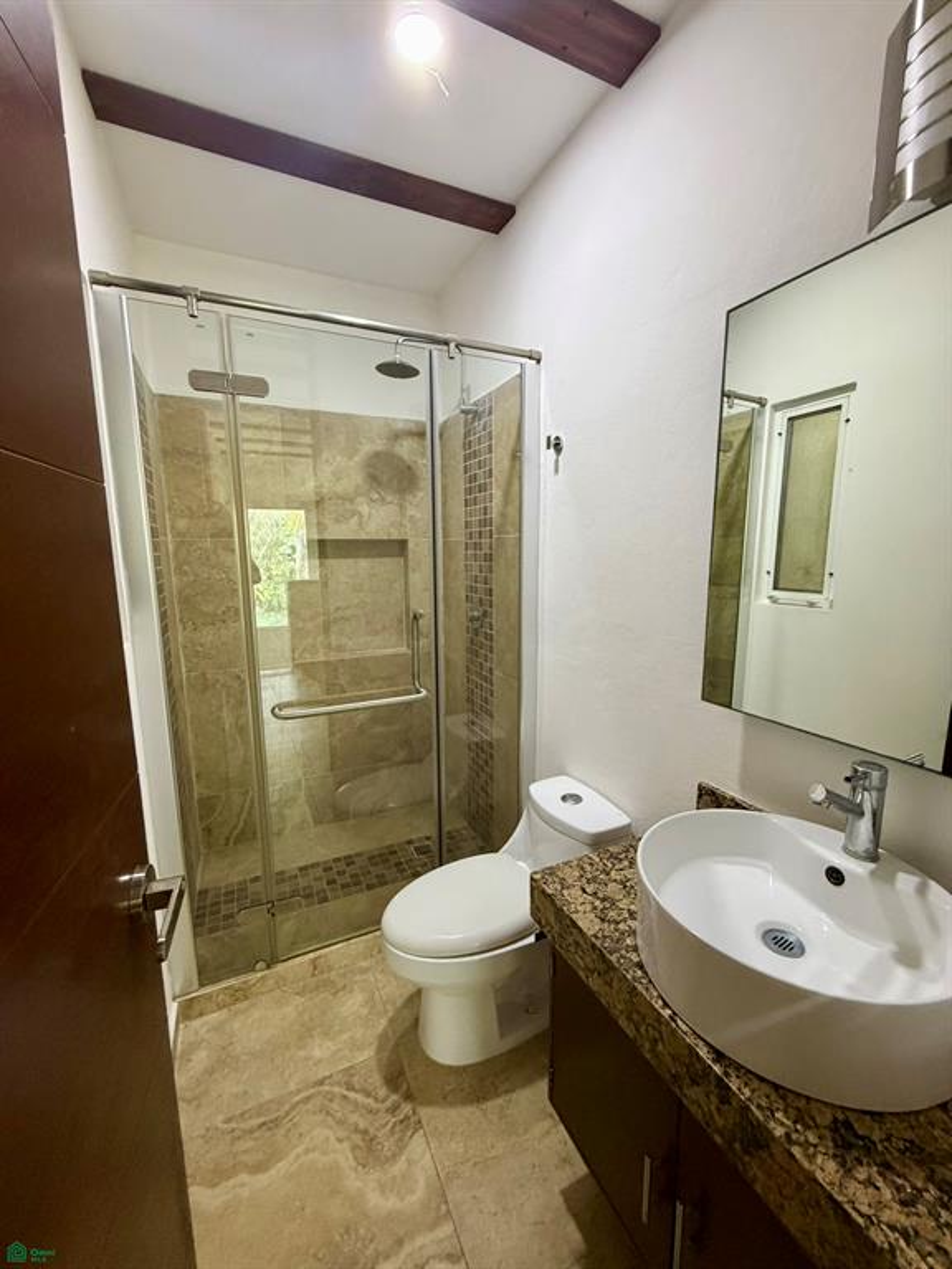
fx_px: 513
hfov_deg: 85.7
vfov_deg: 102.1
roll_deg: +0.9
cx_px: 476
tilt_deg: -8.1
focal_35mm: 14
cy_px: 634
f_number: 2.2
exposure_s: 1/60
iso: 400
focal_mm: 2.22
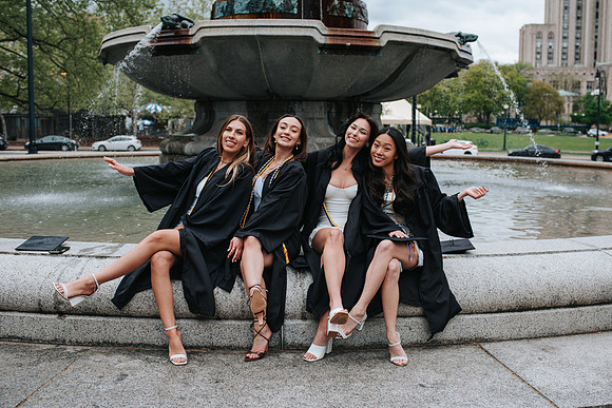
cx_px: 329
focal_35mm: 38
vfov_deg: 34.7
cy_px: 189
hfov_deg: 50.2
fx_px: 653
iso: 140
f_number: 3.5
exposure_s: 1/800
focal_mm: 35
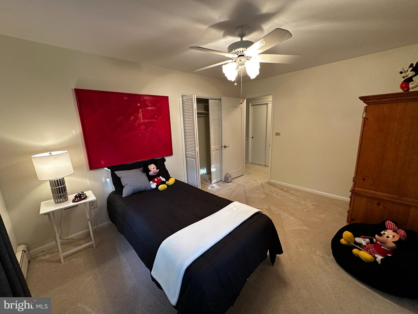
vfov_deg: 85.7
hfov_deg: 102.1
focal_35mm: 14
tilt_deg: -11.6
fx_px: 169
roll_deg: +1.5
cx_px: 209
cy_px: 157
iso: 320
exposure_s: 1/60
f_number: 2.2
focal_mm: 2.22
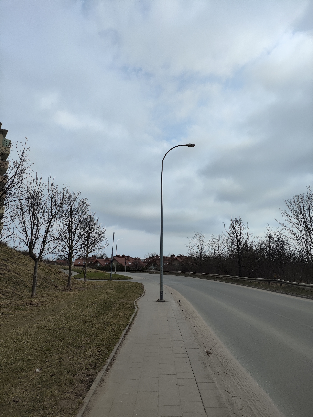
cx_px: 156
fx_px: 301
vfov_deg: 69.4
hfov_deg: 54.9
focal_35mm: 25
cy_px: 208
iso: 55
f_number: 1.79
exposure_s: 1/2000
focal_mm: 4.71
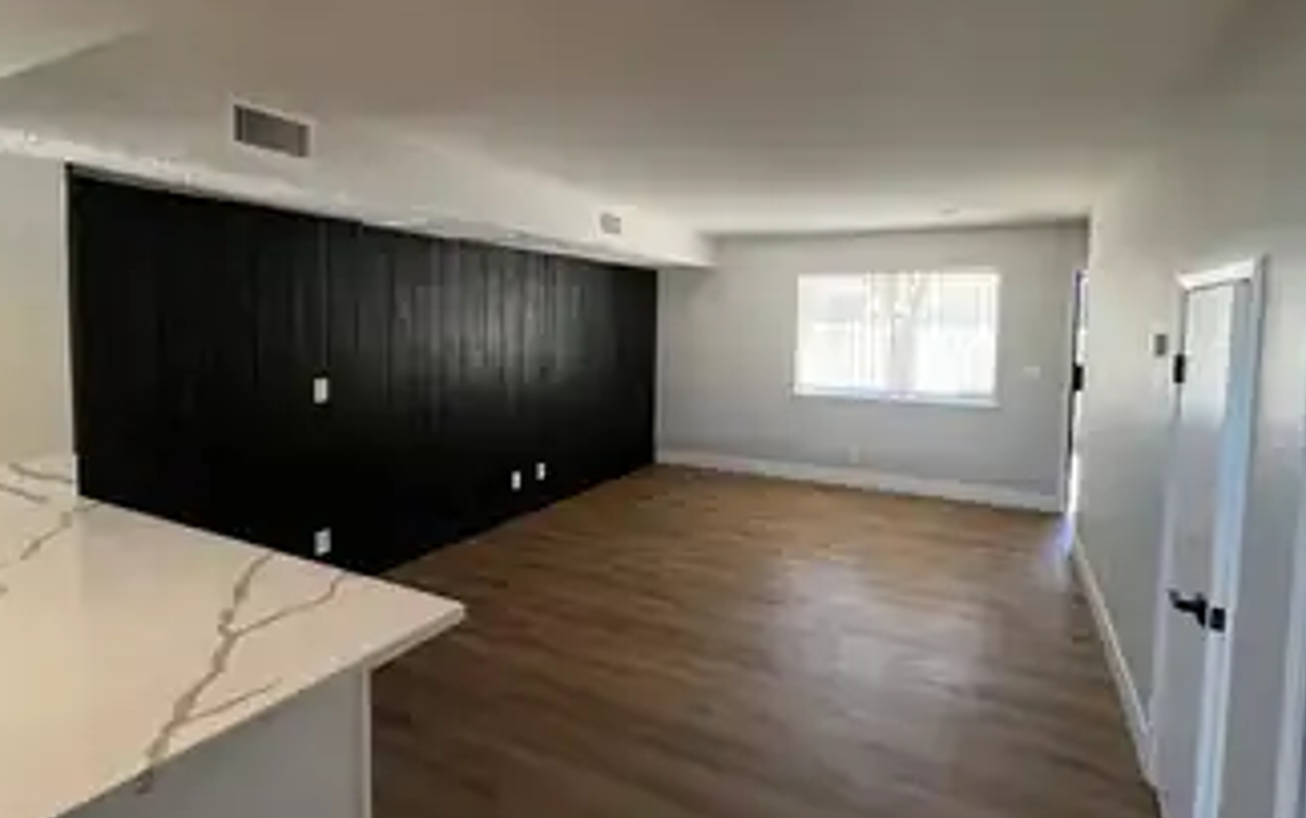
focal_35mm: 17
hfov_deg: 94.2
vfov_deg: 67.8
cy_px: 359
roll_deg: -0.6
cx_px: 685
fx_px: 605
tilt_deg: -2.2
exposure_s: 1/60
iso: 160
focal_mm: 1.57
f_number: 1.8
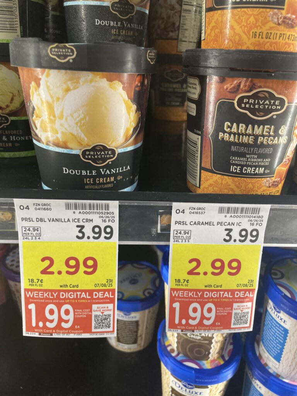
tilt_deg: -23.9
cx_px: 148
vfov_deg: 67.3
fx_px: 297
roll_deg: -3.1
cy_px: 198
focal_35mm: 26
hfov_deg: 53.1
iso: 80
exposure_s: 1/60
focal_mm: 4.2
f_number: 1.6
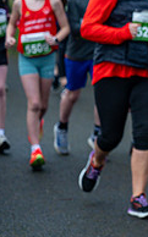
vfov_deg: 9.8
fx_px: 1377
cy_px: 36
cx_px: 330
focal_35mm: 213
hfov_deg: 5.9
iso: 400
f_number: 2.8
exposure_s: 1/1250
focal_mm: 70
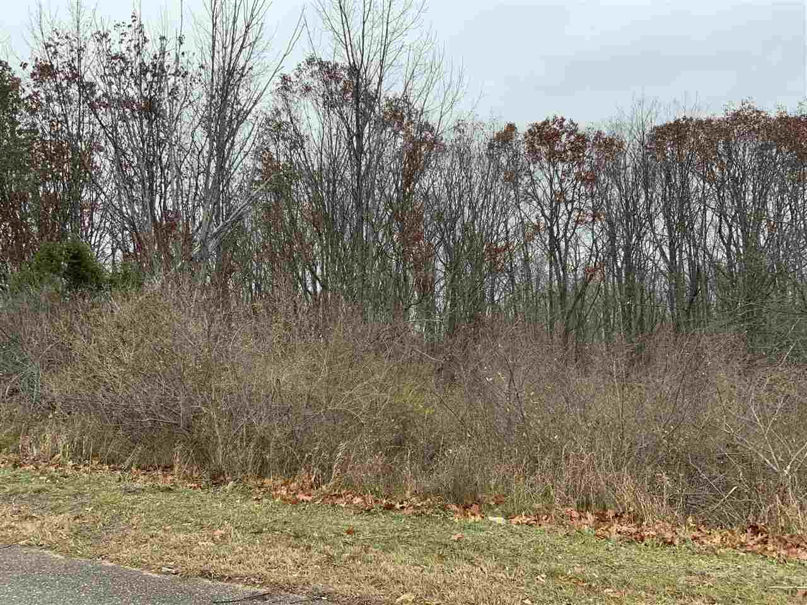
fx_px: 676
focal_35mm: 29
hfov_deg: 61.7
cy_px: 302
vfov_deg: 48.2
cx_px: 404
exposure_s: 1/122
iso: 16
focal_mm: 3
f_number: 1.8
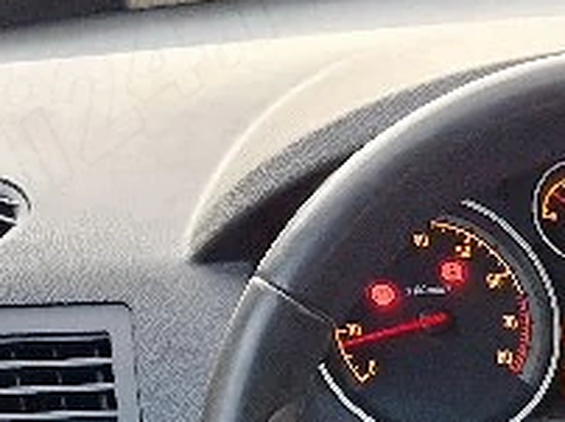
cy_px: 886
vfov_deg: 11.5
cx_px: 968
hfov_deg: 15.3
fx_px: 1858
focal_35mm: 114
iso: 640
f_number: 1.8
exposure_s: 1/100
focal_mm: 5.4
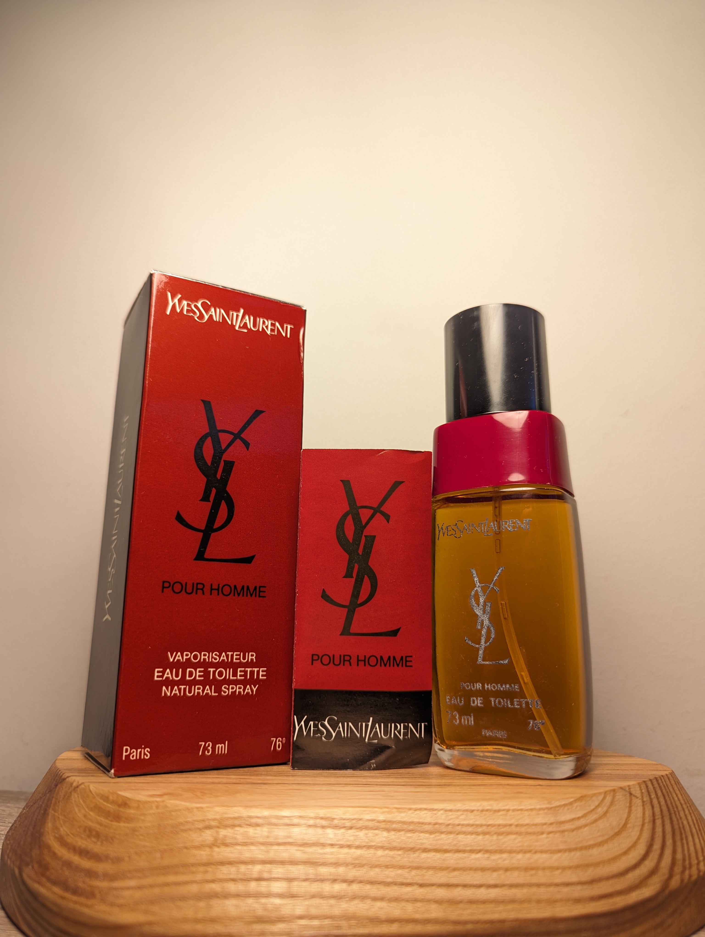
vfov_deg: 71.5
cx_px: 352
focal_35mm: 24
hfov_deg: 56.9
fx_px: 650
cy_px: 468
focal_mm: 6.81
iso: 79
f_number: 1.85
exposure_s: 1/90
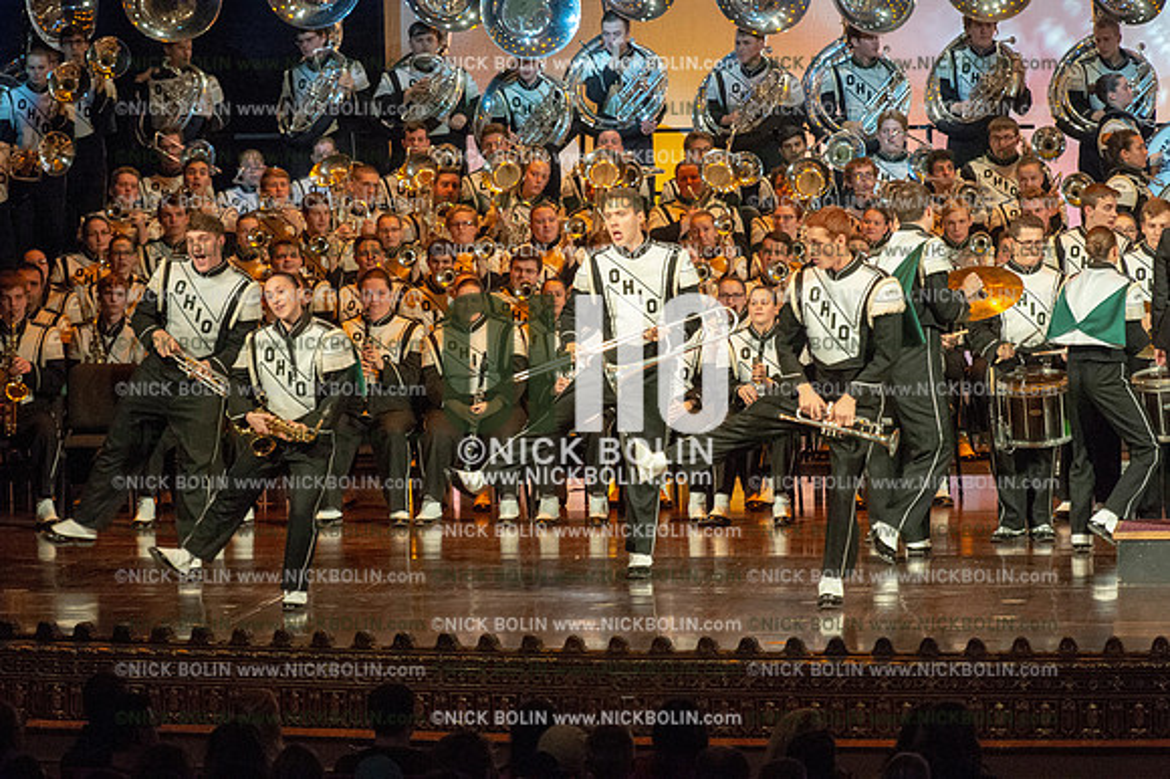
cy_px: 390
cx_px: 585
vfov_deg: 7.0
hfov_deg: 10.6
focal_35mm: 195
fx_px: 6334
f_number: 5.6
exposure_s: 1/320
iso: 8000
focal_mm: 195
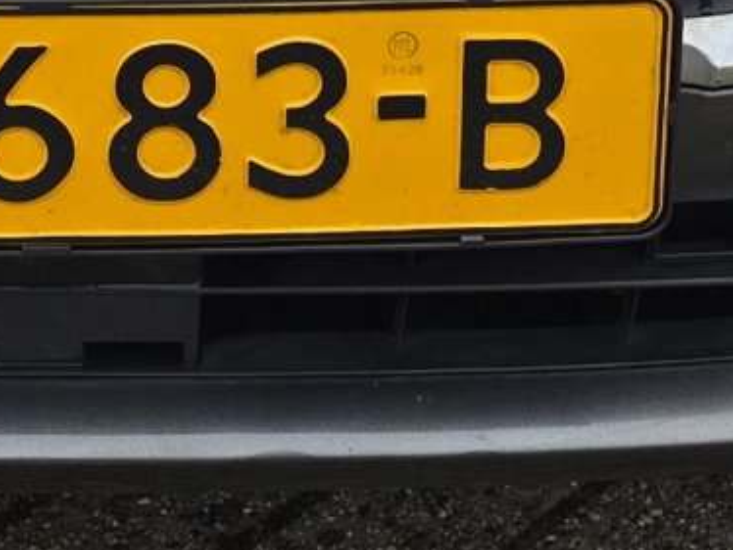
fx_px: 2500
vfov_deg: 11.0
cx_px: 67
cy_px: -689
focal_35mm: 118
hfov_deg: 16.5
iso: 40
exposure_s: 1/180
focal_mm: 6.3
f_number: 1.7
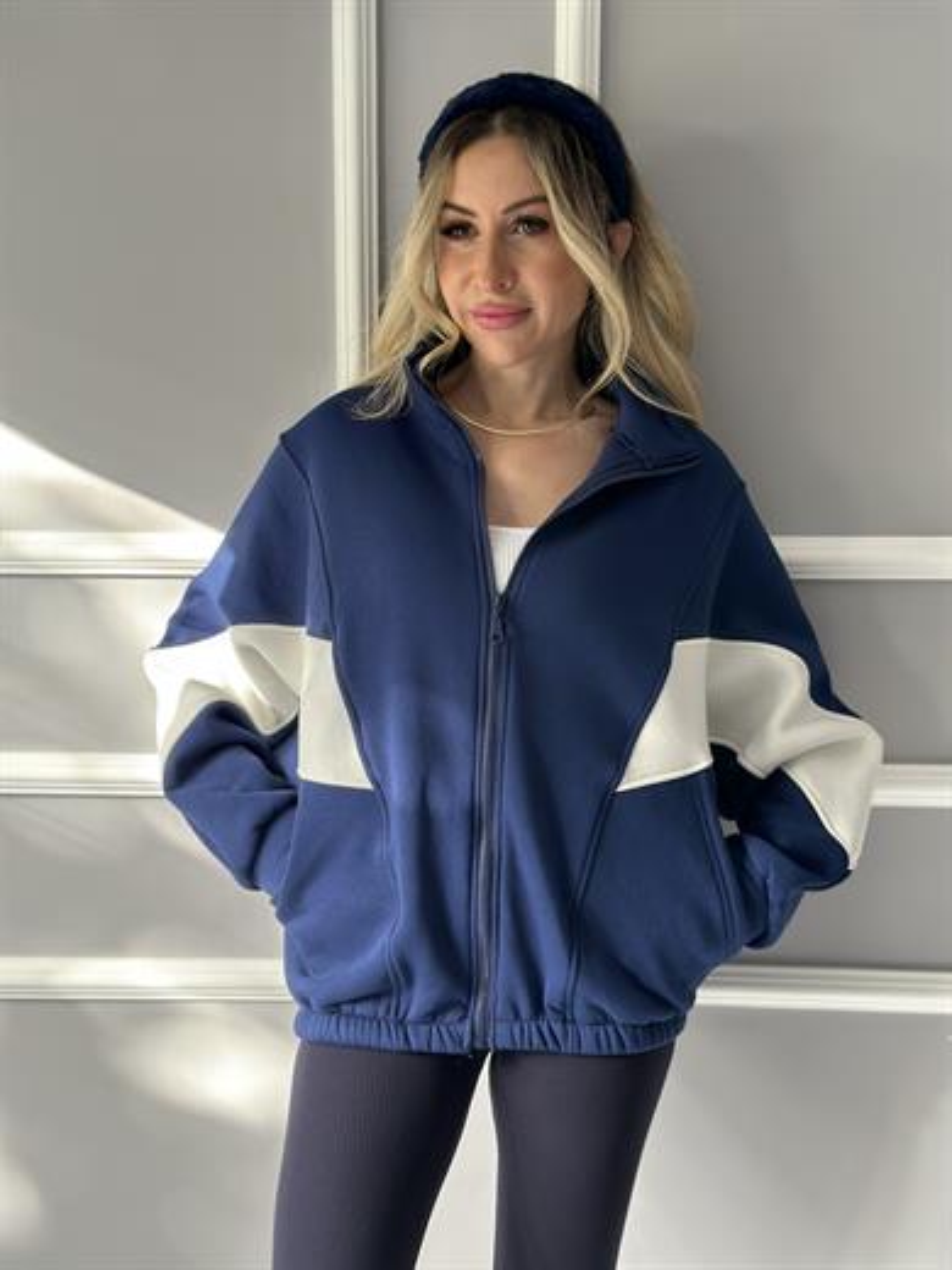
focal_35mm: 48
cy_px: 635
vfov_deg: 39.7
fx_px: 1760
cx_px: 476
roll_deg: -0.1
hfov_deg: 30.3
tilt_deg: -7.7
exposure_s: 1/86
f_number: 1.78
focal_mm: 6.86
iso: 125
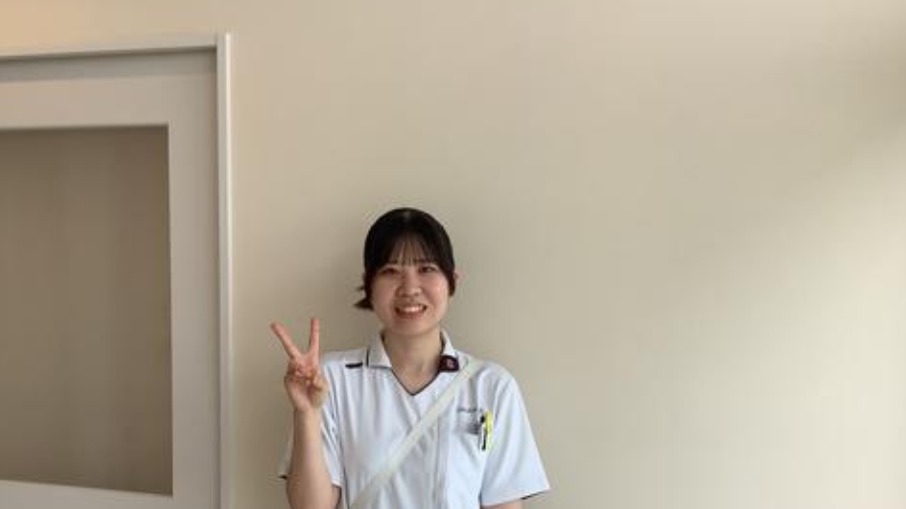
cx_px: 402
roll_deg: -0.5
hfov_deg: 48.3
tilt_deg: -5.5
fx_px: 1009
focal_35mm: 42
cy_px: 373
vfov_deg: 28.0
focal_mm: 3.3
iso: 25
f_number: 2.4
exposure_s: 1/143
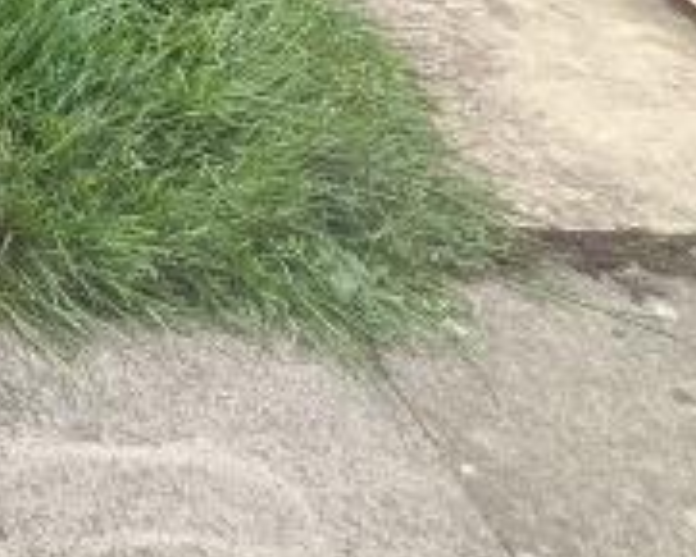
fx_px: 1814
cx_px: -688
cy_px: -561
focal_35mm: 88
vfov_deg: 14.5
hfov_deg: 16.6
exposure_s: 1/152
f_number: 2.2
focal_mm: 2.35
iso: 51
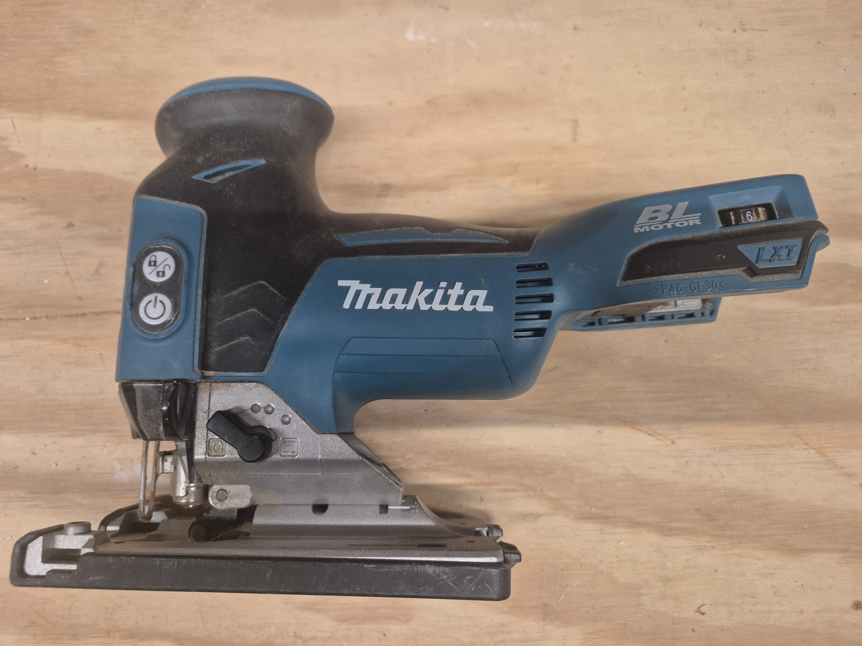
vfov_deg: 58.9
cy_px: 323
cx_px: 431
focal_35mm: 23
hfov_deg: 73.9
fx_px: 573
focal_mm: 5.4
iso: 640
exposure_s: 1/100
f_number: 1.8
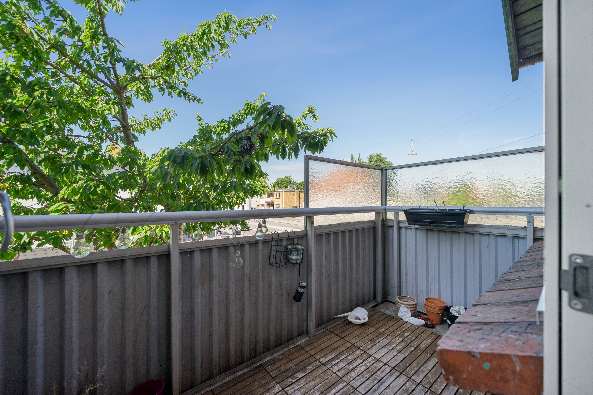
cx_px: 296
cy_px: 198
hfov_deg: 108.3
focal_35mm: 13
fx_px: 214
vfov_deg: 85.4
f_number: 6.3
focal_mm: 13
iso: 500
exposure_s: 1/400
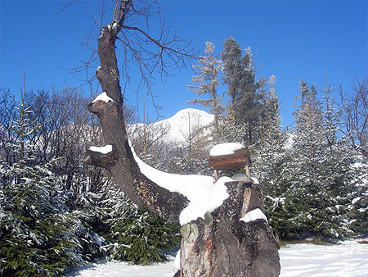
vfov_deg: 37.8
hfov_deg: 49.0
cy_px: 138
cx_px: 184
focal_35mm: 38
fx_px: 404
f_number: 4.8
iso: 64
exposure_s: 1/828
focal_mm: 7.8
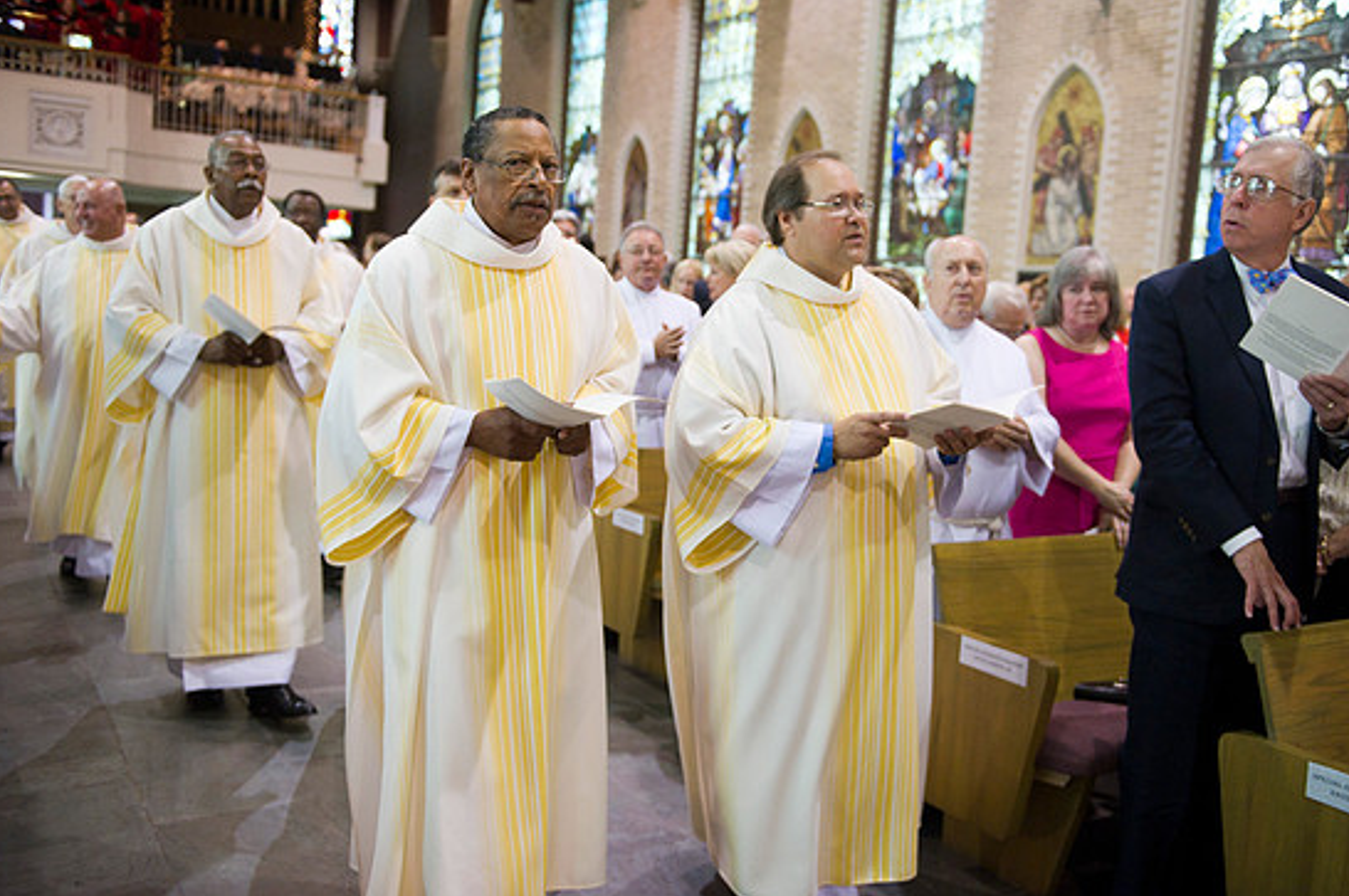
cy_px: 429
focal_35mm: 34
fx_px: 1273
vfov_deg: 38.8
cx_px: 704
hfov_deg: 55.8
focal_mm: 32
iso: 2000
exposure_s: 1/200
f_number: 2.8
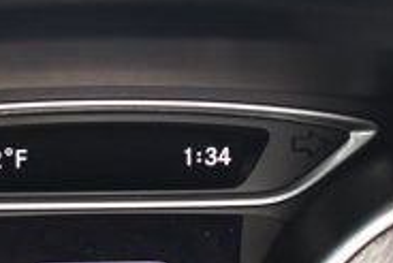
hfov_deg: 12.3
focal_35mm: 167
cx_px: 113
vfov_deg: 8.1
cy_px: 394
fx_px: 1824
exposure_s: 1/125
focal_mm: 32
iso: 800
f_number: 4.5
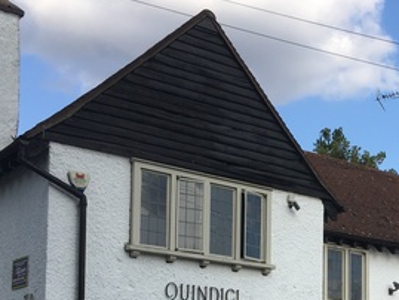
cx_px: 341
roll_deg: -1.2
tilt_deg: +3.6
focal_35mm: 69
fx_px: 796
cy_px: 339
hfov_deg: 27.4
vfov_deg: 20.3
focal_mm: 4.15
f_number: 2.2
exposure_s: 1/916
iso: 25
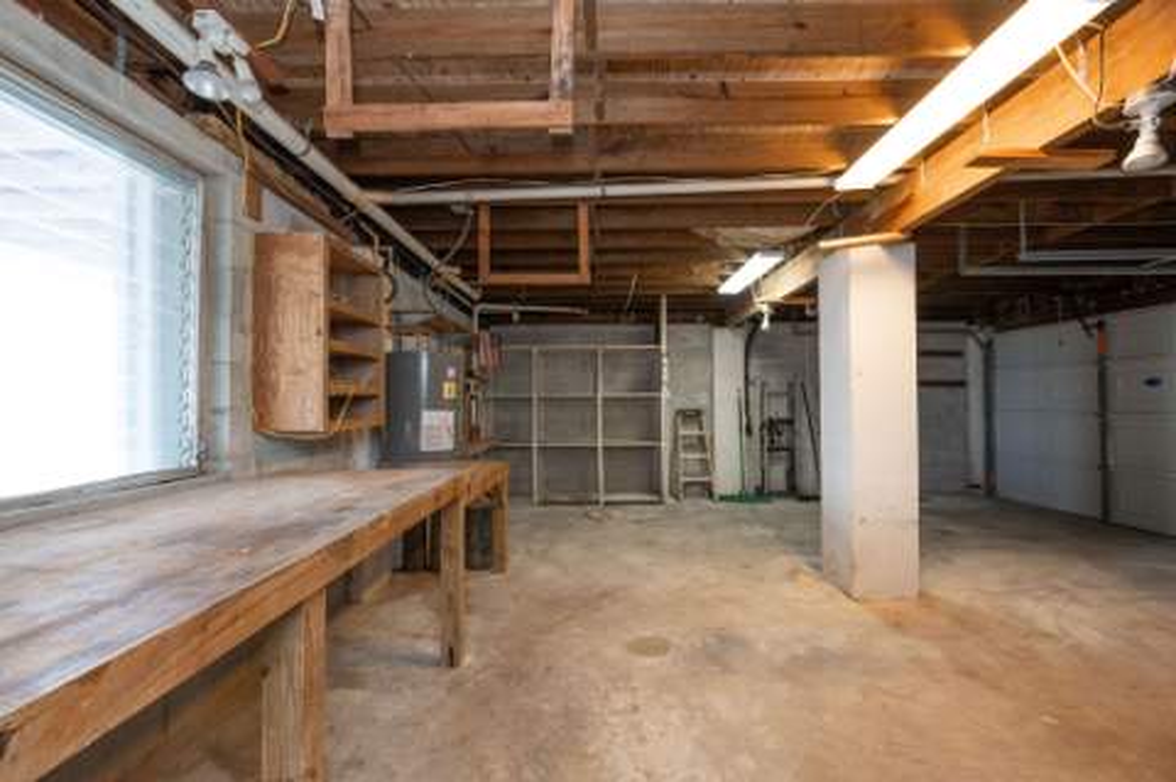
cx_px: 588
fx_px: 457
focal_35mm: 14
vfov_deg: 81.1
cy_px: 391
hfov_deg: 104.3
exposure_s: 1/30
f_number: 8
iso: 1250
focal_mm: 14
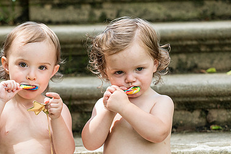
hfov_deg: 10.7
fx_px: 1239
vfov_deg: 7.1
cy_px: 114
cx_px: 102
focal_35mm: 193
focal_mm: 125
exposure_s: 1/1000
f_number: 3.5
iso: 640
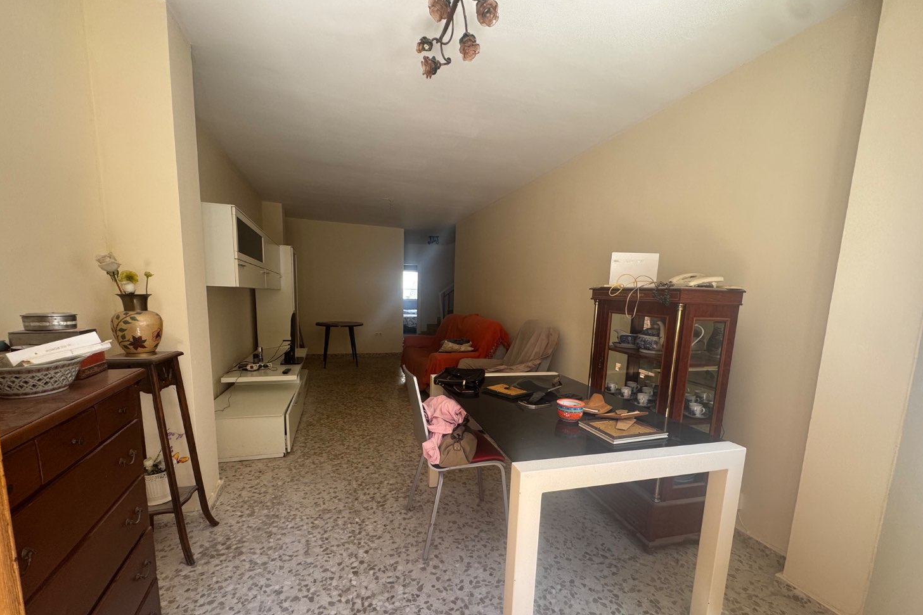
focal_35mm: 15
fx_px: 385
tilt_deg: -7.9
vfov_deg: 76.9
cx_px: 464
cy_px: 353
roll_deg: -0.5
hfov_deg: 100.4
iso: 125
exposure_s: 1/99
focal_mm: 2.22
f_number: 2.2
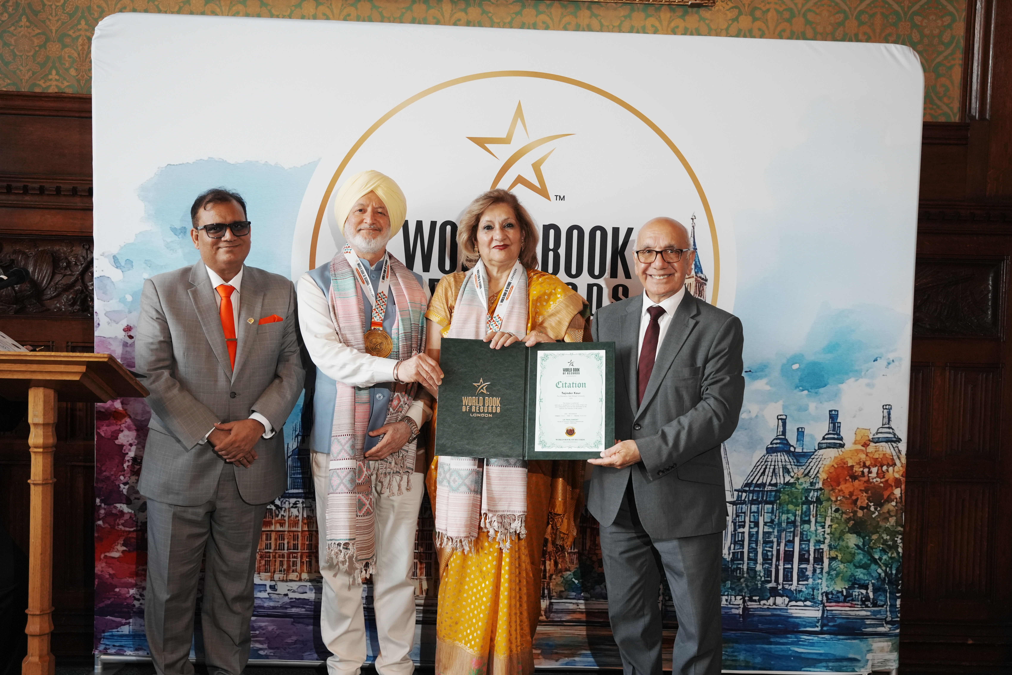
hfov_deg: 54.3
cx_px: 502
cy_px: 340
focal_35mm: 35
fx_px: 987
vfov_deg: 37.8
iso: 2500
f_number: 3.5
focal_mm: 34.1
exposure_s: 1/200
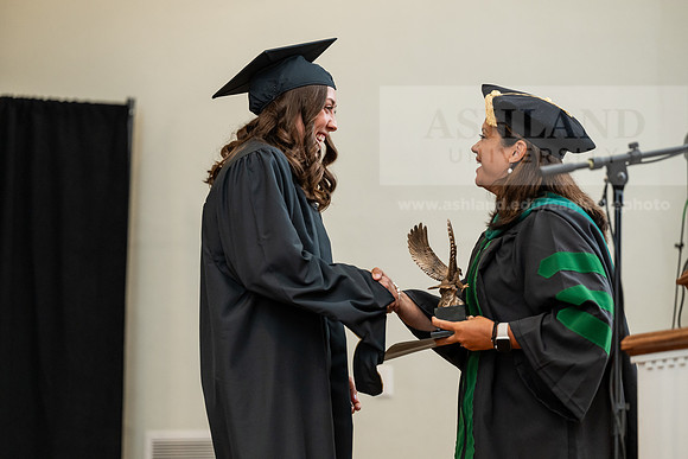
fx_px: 2485
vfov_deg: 10.6
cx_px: 344
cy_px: 230
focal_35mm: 130
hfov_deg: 15.8
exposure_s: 1/200
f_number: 3.2
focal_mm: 130
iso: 1600
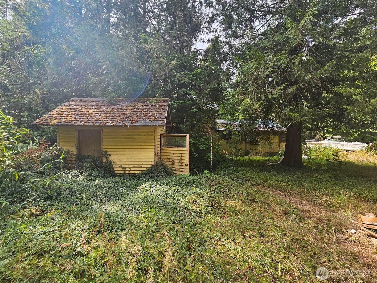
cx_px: 188
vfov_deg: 89.9
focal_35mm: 13
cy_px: 142
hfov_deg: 106.2
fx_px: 142
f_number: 2.2
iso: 50
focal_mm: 2.2
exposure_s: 1/316
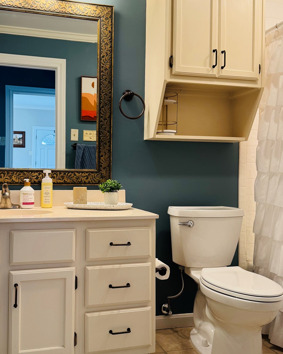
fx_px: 377
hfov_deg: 40.9
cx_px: 111
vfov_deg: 50.3
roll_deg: +0.1
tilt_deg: -1.3
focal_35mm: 36
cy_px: 176
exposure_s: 1/60
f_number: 1.78
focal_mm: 6.76
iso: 125
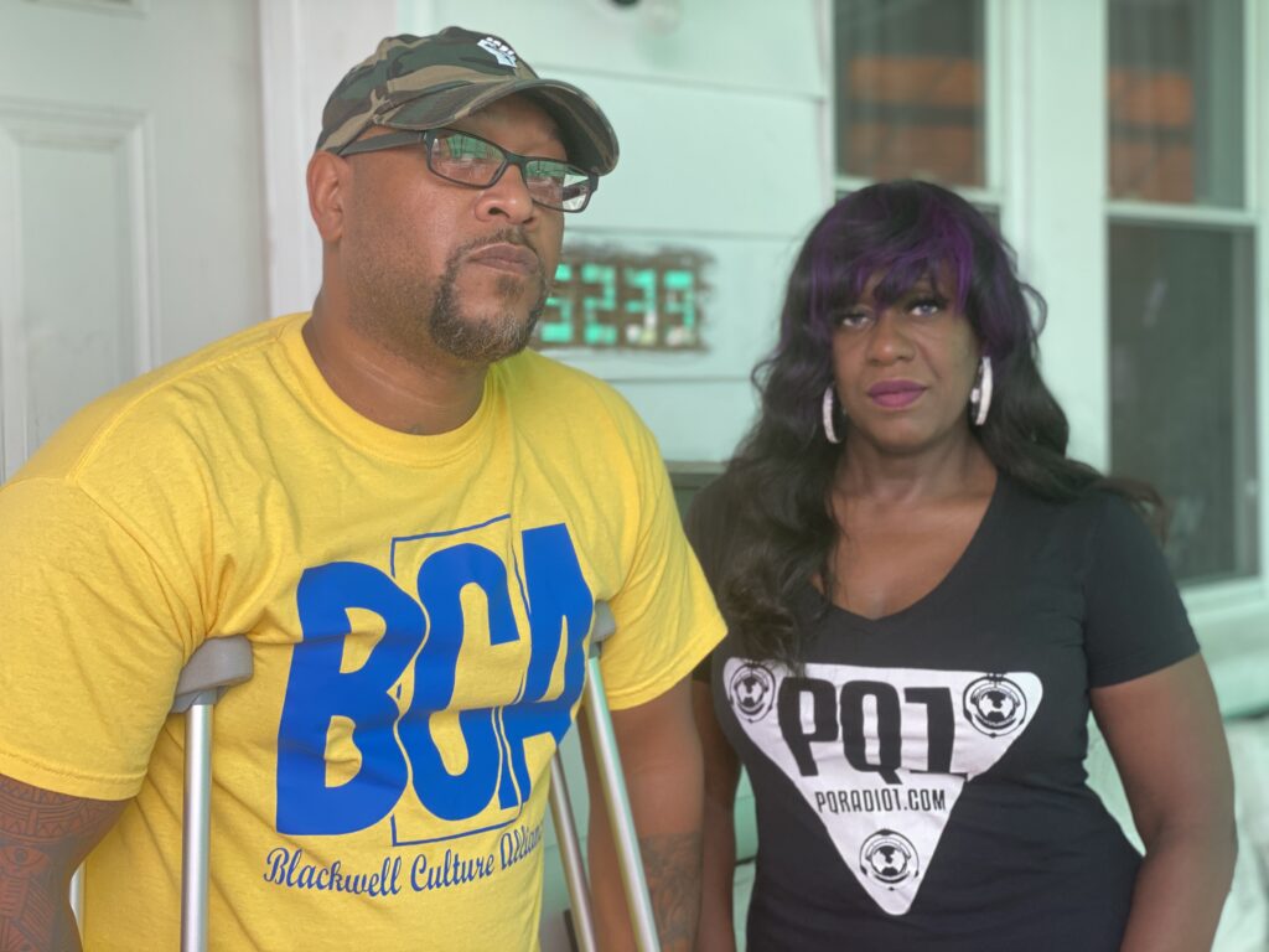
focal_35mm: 52
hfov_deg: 36.8
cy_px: 476
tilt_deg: -3.8
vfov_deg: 28.0
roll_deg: +1.0
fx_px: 1906
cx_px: 634
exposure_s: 1/122
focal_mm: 6
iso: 64
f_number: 2
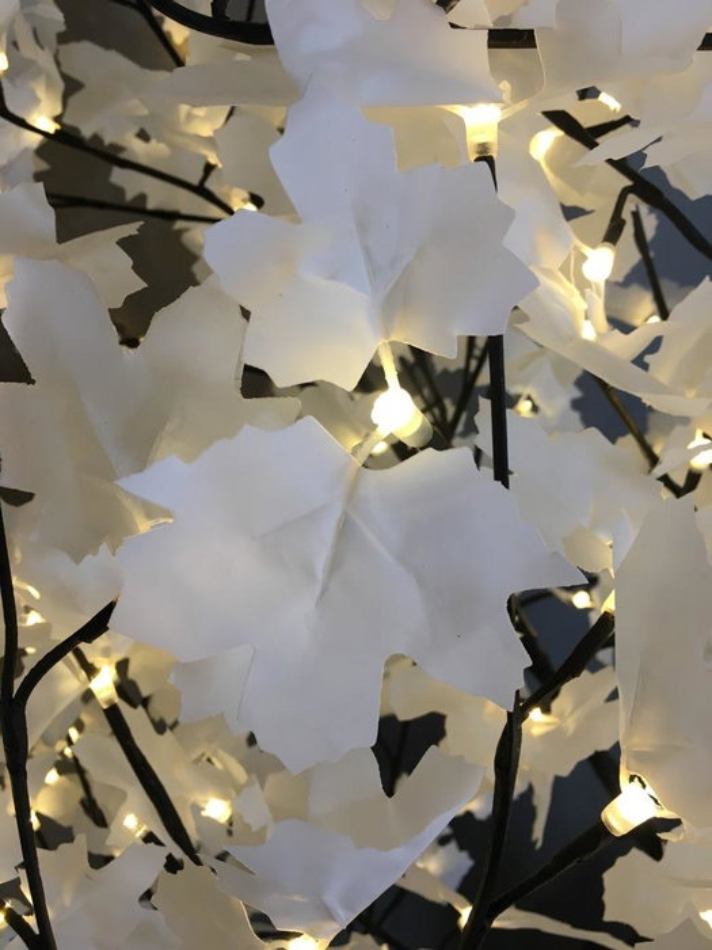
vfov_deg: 61.7
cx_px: 356
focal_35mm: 29
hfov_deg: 48.2
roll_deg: +14.2
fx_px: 795
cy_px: 475
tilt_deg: -42.7
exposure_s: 1/33
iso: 32
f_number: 2.2
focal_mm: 4.15
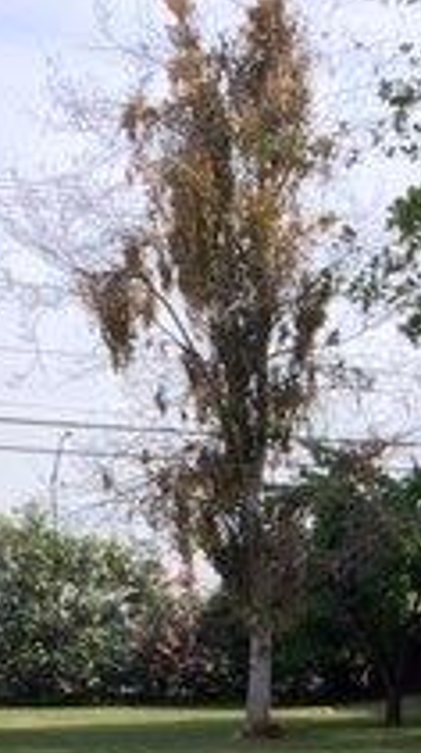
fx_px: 1914
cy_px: 799
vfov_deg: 21.3
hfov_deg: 12.4
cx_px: 432
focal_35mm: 96
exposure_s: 1/615
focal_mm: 4.15
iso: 25
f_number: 2.2
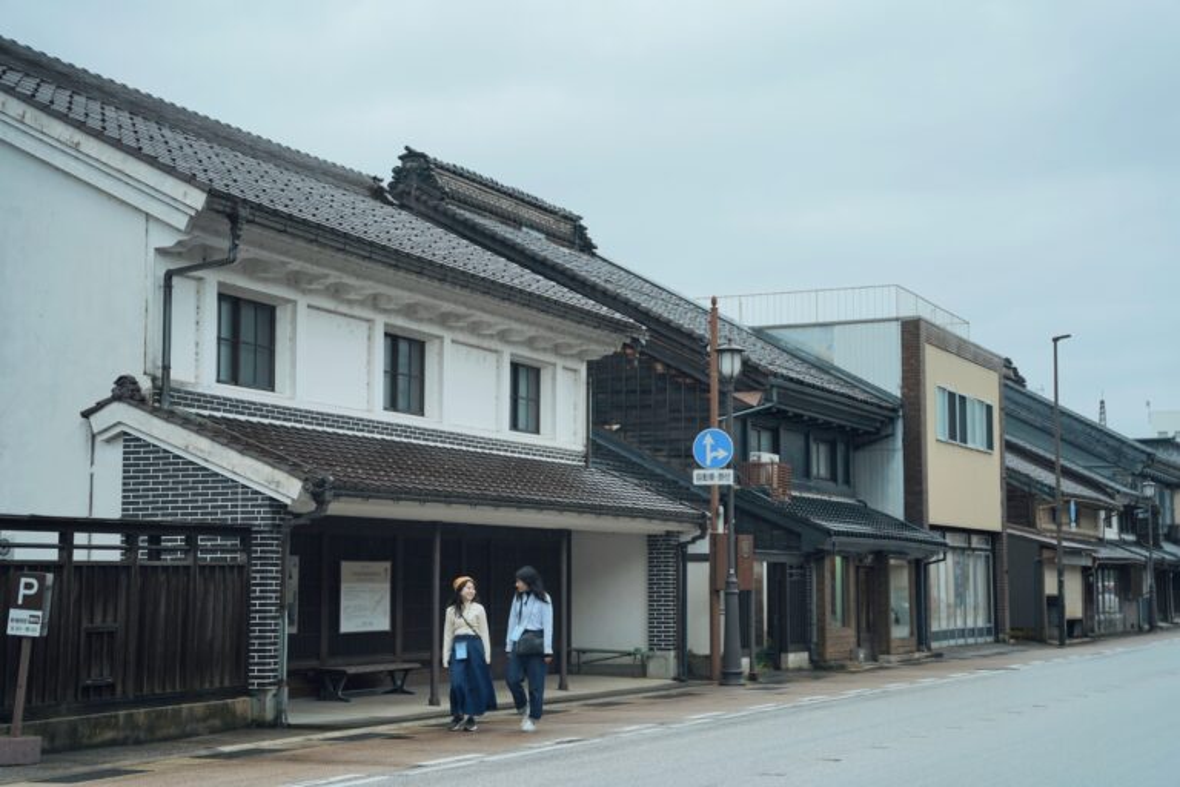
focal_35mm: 59
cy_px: 394
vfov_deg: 23.1
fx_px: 1927
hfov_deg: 34.0
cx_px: 590
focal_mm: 58.8
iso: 50
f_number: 2.8
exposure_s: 1/200
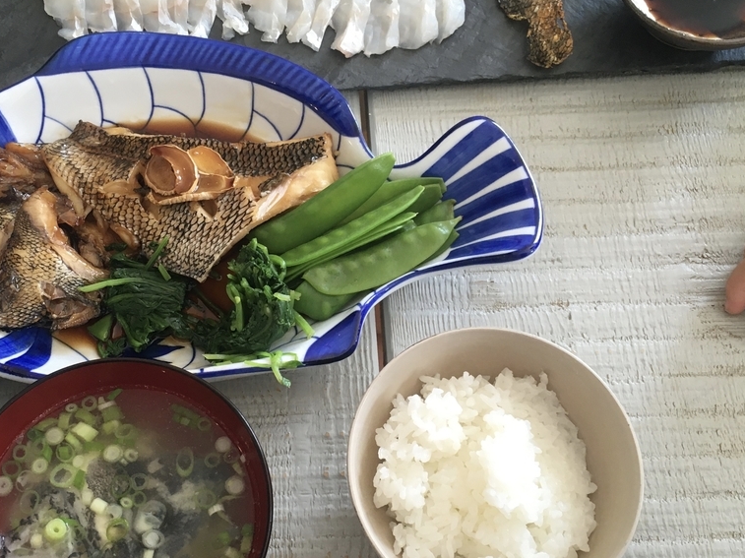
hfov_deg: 41.1
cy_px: 300
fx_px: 990
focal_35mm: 46
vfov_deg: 31.5
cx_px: 310
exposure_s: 1/30
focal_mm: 4.15
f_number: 2.2
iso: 40
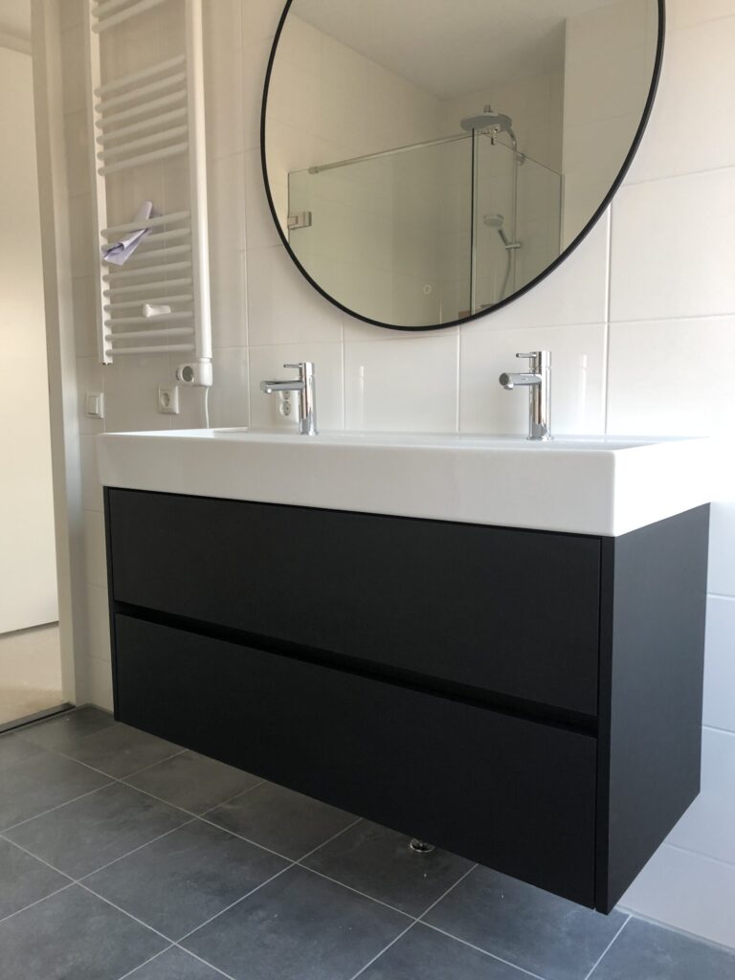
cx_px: 368
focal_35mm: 28
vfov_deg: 63.4
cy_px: 490
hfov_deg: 49.7
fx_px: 793
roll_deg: +0.1
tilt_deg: -6.1
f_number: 1.8
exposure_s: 1/24
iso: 40
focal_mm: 4
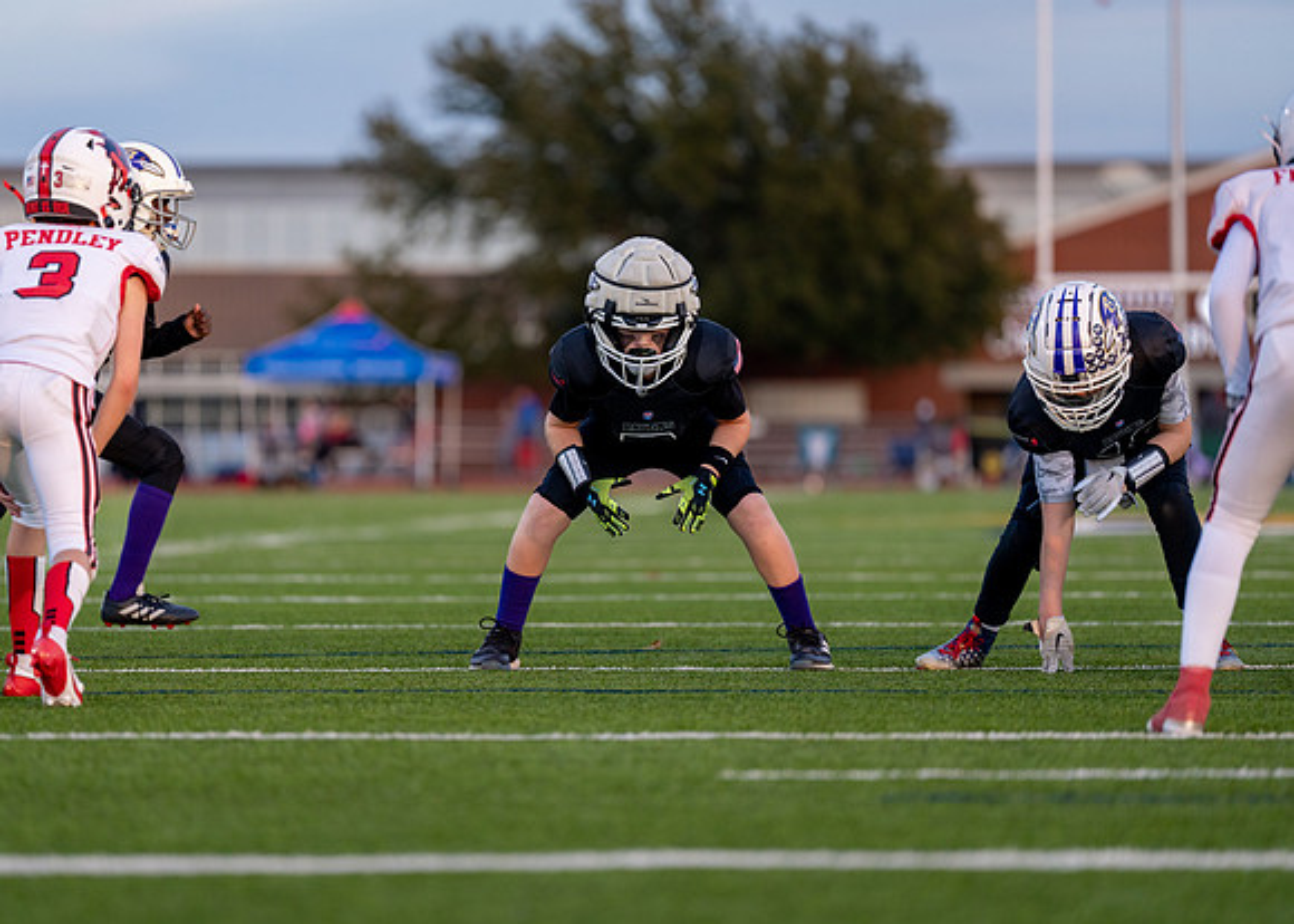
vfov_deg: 6.8
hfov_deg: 9.5
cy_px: 462
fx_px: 7799
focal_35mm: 212
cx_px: 613
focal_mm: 200
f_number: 2.8
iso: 500
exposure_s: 1/1250
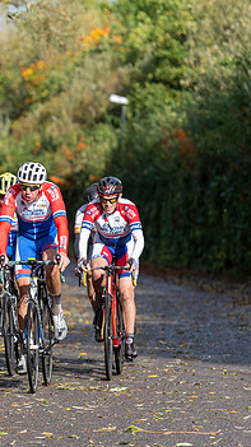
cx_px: -89
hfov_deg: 4.8
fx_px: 2975
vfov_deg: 8.6
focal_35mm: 251
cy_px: 234
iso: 200
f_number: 3.5
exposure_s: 1/1600
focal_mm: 145
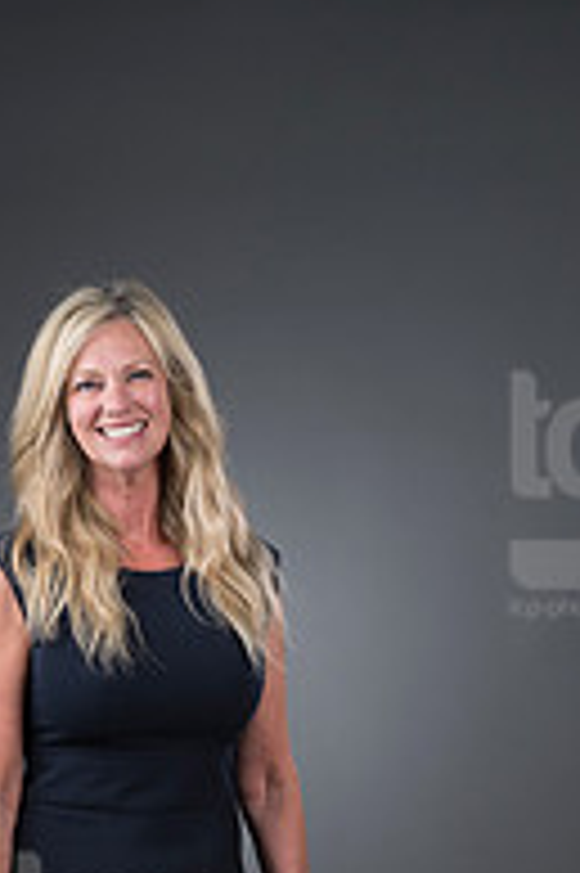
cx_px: 121
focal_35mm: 186
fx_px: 4503
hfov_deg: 7.4
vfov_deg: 10.9
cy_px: 976
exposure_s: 1/250
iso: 160
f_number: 5.6
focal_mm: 80
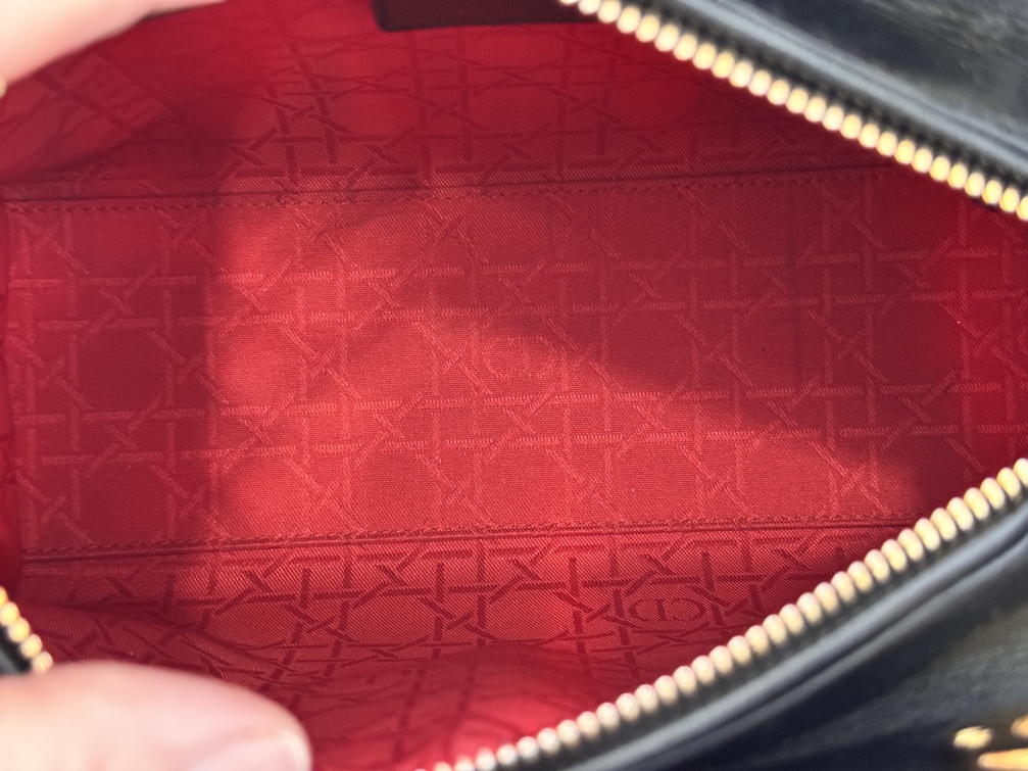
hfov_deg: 39.7
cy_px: 386
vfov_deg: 30.3
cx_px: 514
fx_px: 1425
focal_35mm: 48
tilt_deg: -63.3
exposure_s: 1/25
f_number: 1.78
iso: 640
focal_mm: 6.76
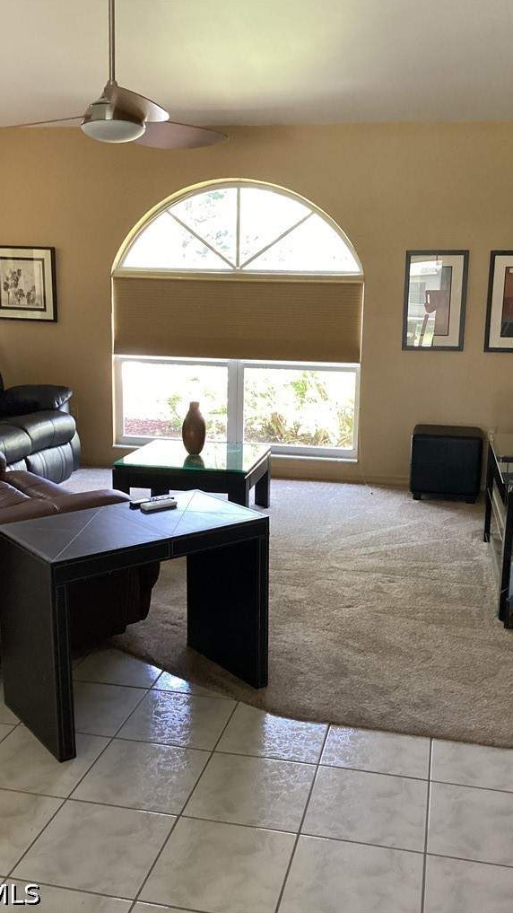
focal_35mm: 34
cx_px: 272
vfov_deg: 58.0
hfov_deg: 34.6
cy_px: 455
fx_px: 822
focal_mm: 3.3
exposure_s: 1/60
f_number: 2.4
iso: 250
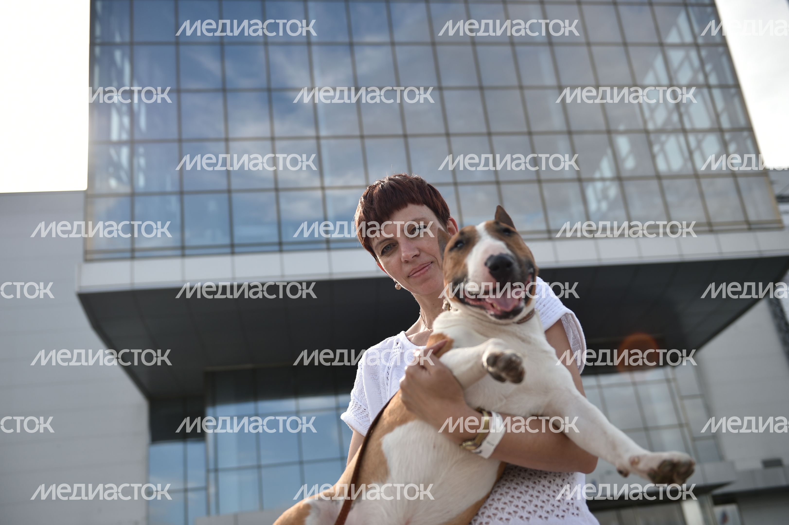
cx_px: 394
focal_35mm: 35
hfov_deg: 54.5
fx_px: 767
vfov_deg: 37.8
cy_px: 262
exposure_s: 1/800
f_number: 2.8
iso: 100
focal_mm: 35
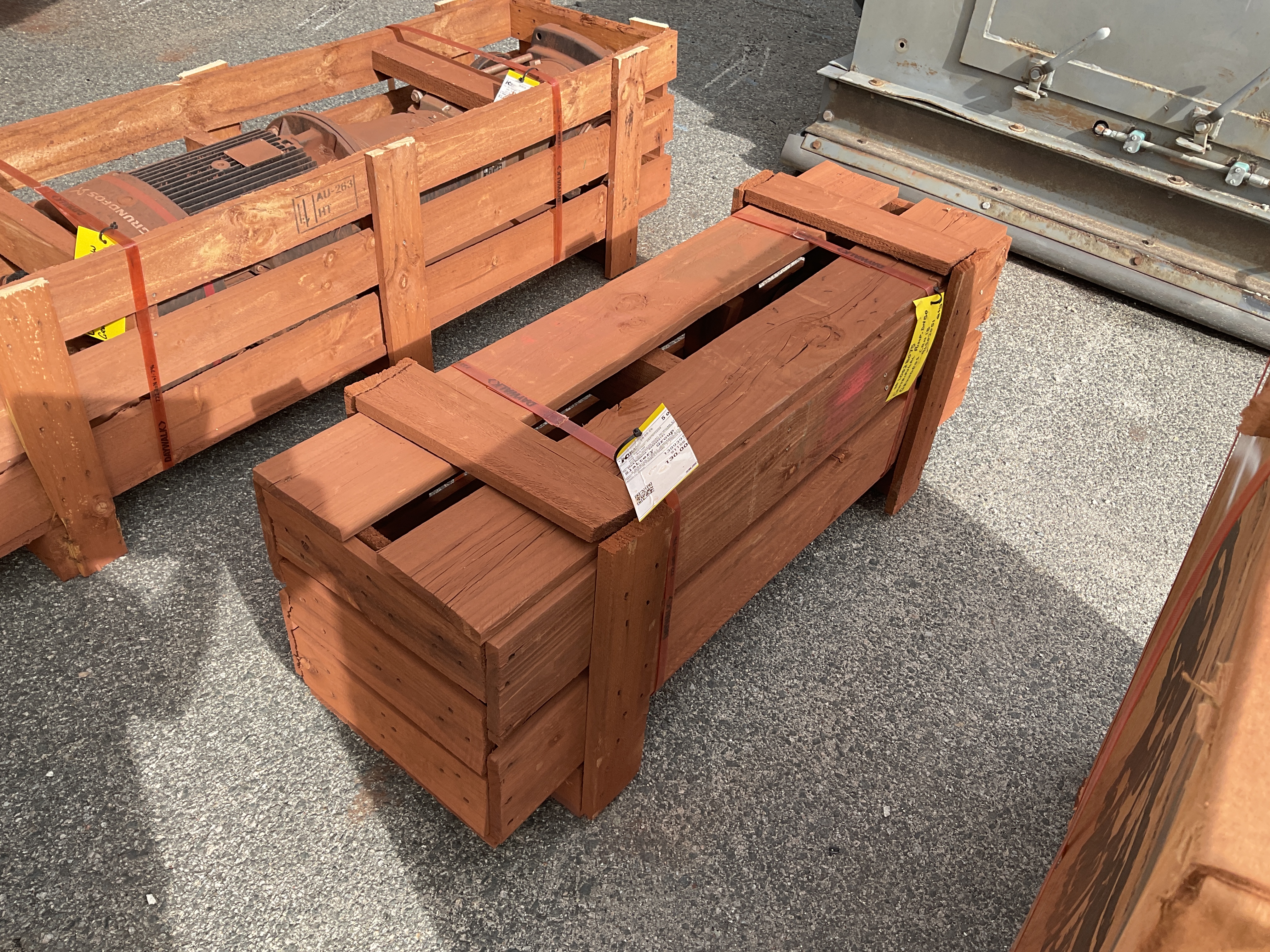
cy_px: 476
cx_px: 635
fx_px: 1064
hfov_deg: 61.7
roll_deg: -3.5
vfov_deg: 48.2
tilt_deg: -38.3
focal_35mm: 29
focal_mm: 3
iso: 16
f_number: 1.8
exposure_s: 1/613
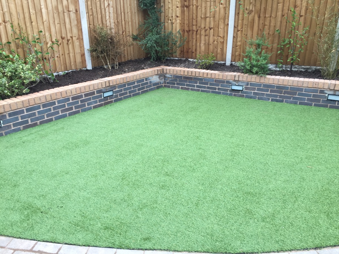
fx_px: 284
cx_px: 170
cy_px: 127
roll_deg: -0.4
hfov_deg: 61.7
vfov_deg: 48.2
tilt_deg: -20.7
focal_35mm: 29
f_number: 2.2
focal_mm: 4.15
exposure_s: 1/128
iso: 32
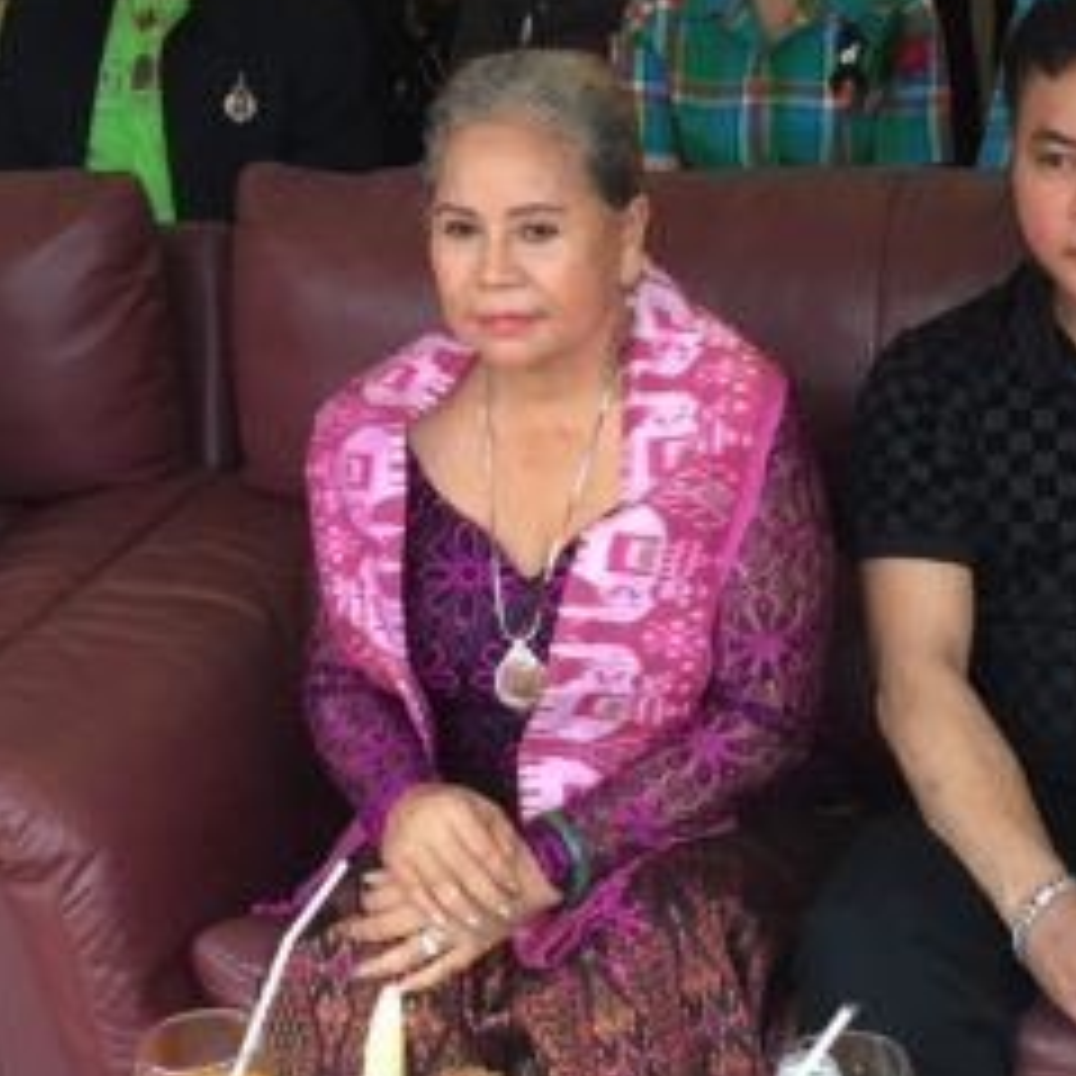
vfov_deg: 22.1
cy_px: 311
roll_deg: +3.1
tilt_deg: -12.1
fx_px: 2743
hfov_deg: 22.2
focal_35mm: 78
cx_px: 617
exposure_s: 1/33
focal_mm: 4.15
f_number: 2.2
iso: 32
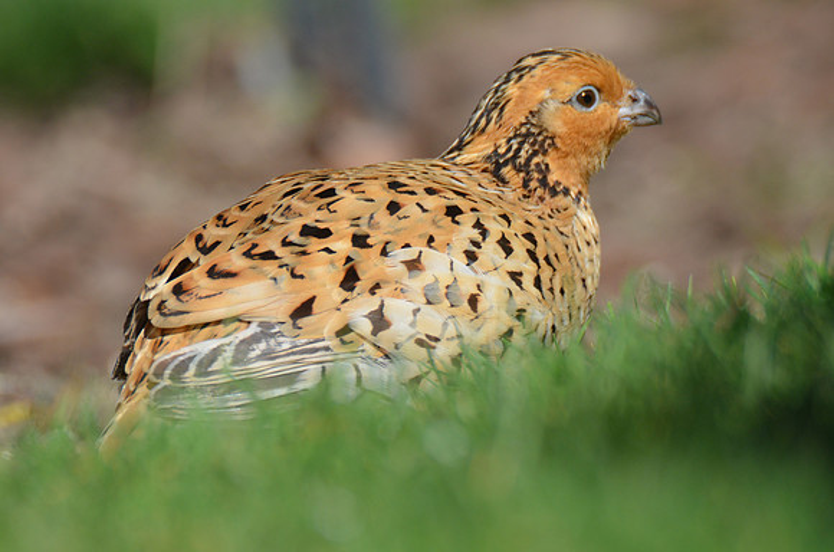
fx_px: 26005
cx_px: 417
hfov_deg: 1.8
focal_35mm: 1125
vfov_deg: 1.2
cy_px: 276
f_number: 9
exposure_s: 1/1000
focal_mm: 750
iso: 560
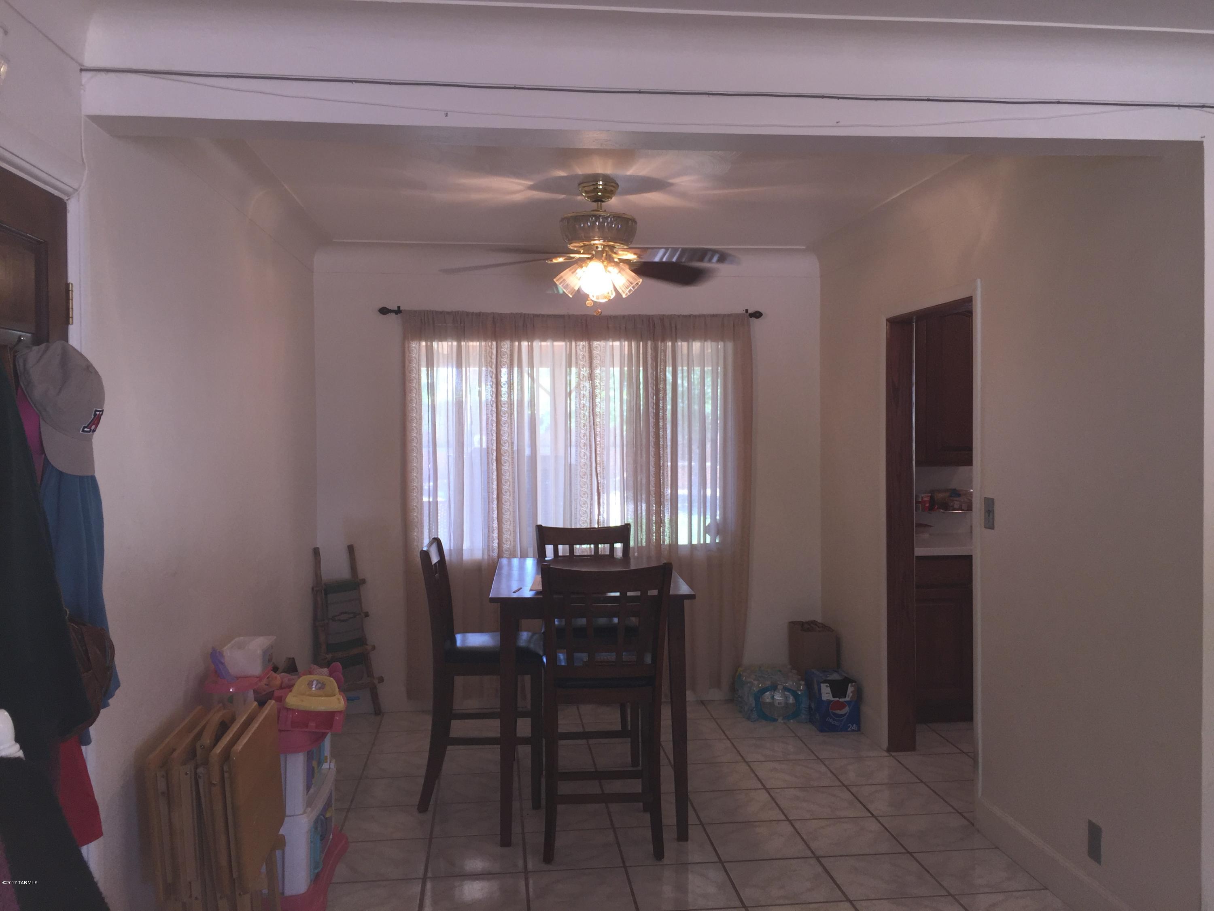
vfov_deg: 48.2
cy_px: 456
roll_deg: +0.0
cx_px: 607
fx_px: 1017
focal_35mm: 29
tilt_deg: -2.2
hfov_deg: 61.7
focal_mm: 4.15
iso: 32
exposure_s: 1/30
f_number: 2.2
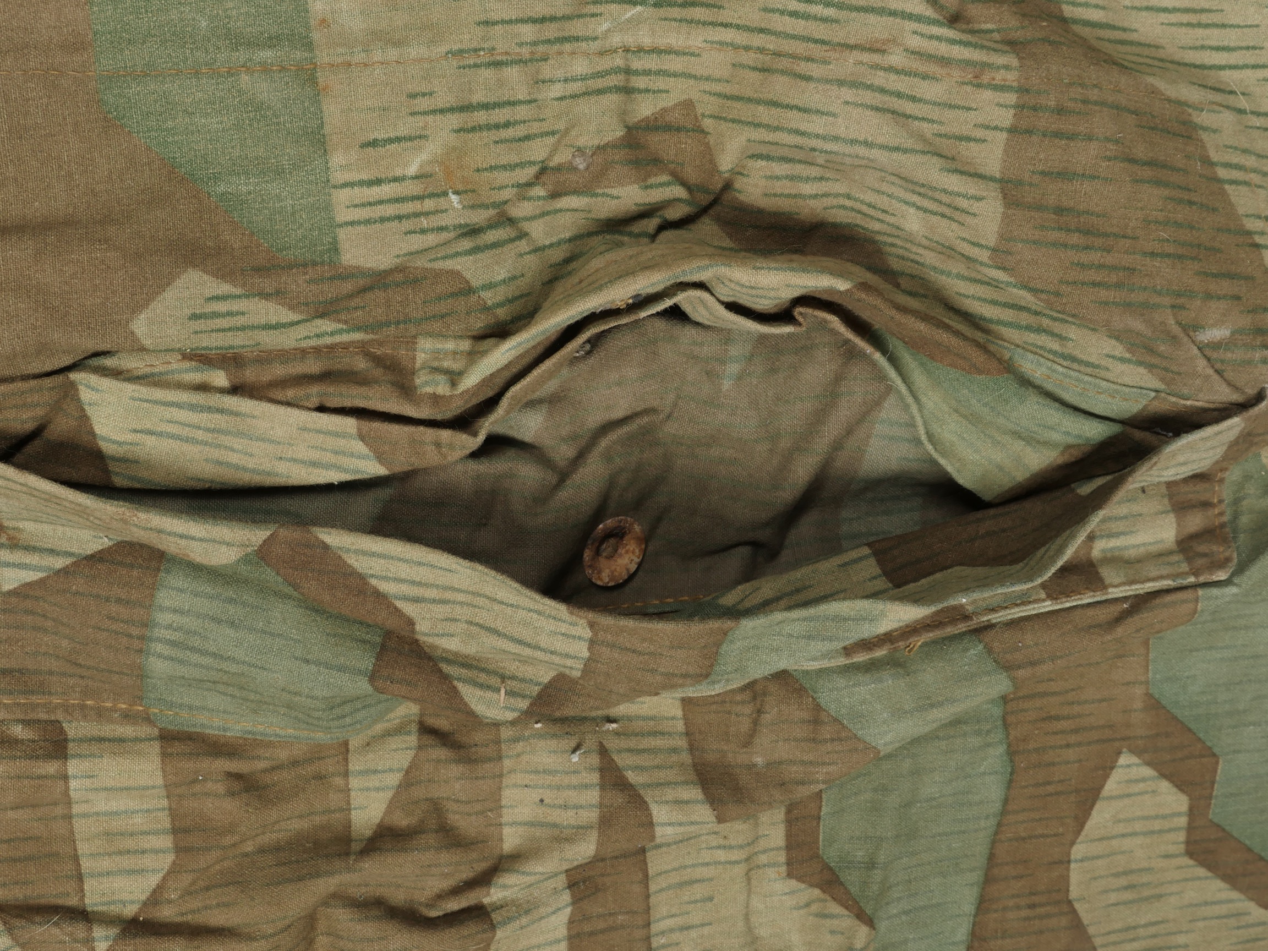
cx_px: 634
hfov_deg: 39.7
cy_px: 476
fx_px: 1758
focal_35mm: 48
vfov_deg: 30.3
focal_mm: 24
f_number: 14
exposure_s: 1/100
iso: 200
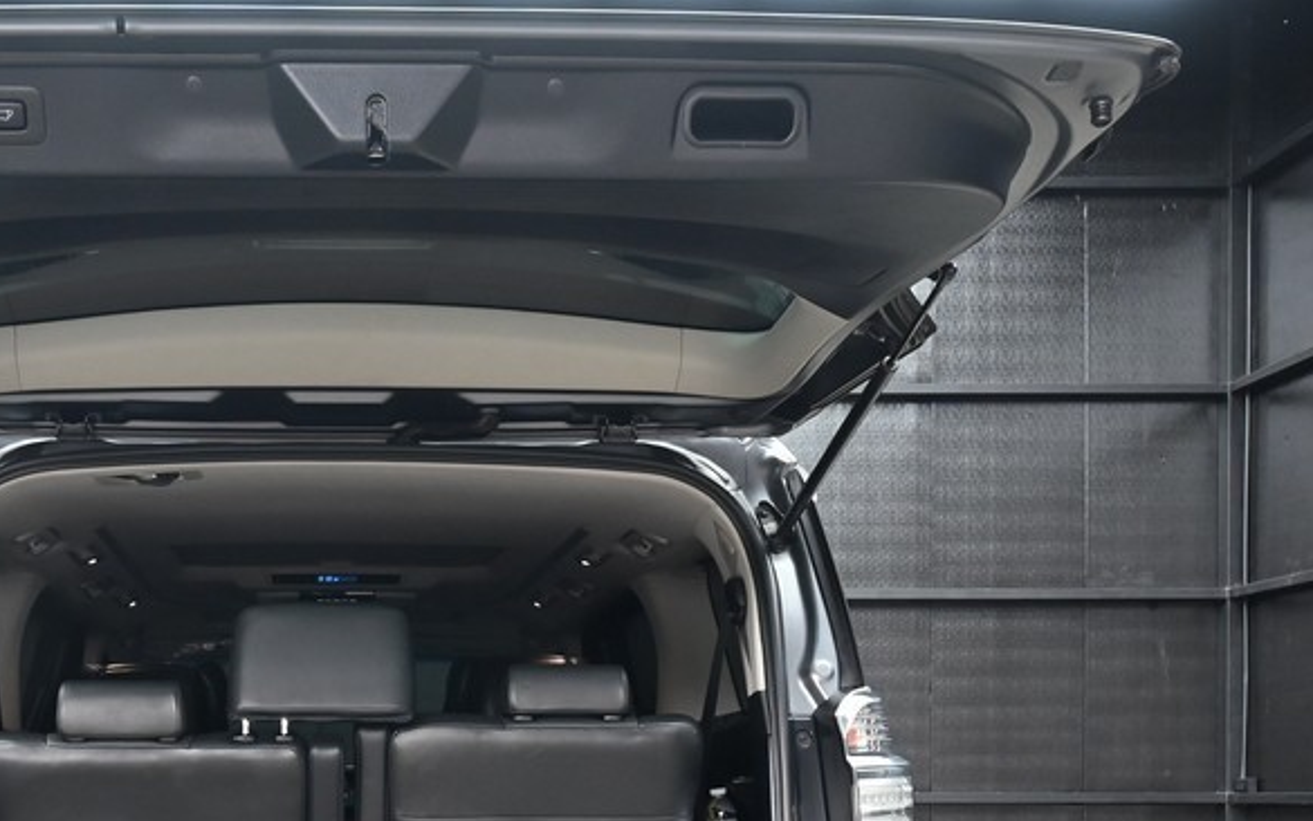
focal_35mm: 46
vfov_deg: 26.5
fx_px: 1647
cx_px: 364
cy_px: 820
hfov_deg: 42.4
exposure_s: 1/90
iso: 800
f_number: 6.7
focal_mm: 16
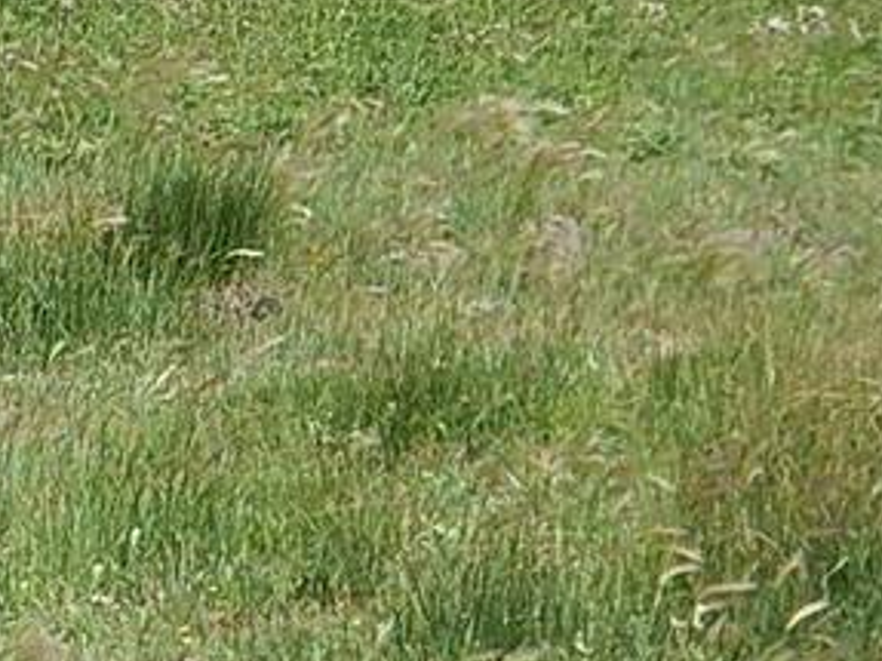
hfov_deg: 6.6
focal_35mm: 296
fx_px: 7539
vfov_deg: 5.0
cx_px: -627
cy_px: 329
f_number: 4.4
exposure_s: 1/640
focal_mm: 15
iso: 125
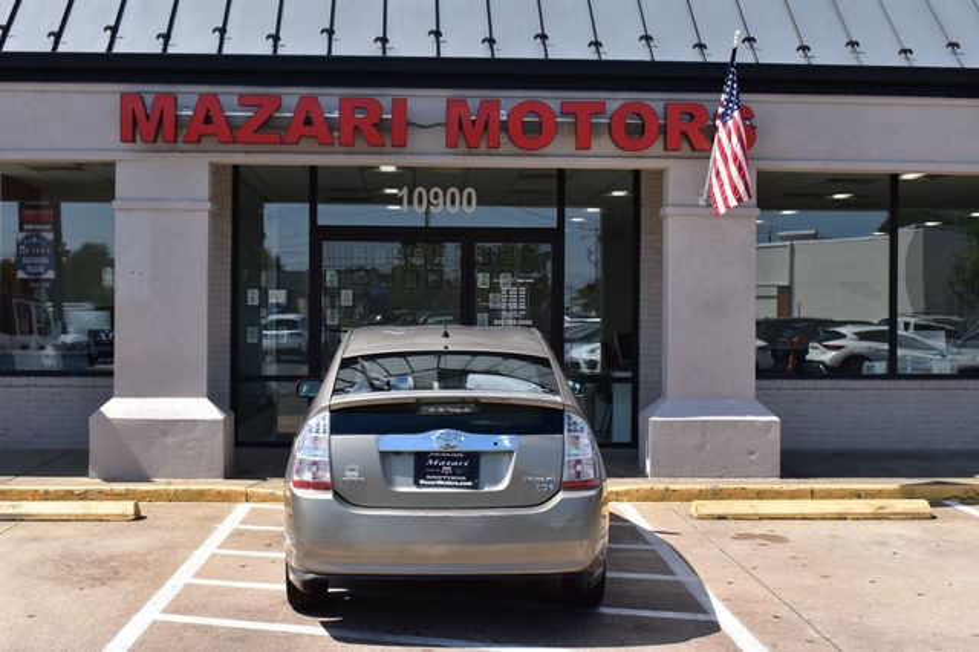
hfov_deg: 42.3
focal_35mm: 46
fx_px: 1264
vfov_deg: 28.9
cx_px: 490
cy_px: 326
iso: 360
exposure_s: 1/500
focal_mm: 31
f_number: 11
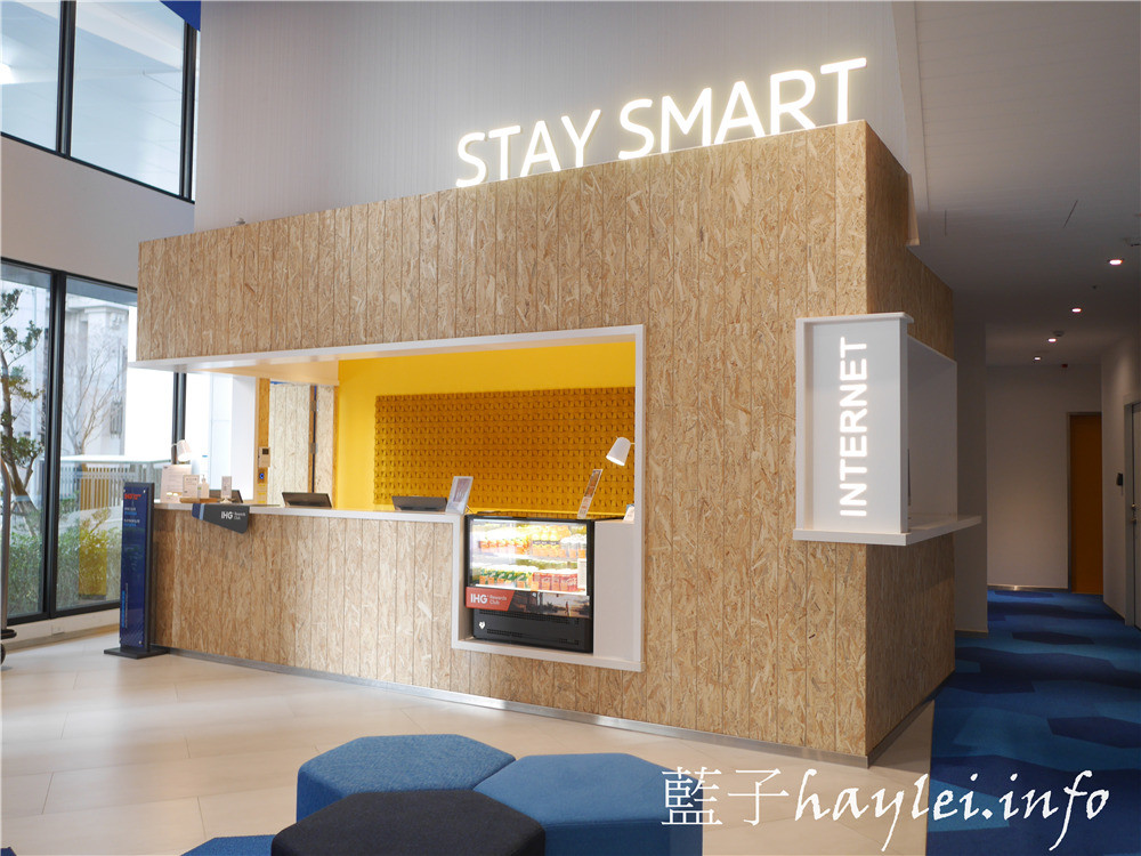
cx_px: 570
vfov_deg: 46.8
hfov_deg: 60.0
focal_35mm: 30
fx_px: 989
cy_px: 428
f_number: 1.7
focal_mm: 15
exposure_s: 1/60
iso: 250
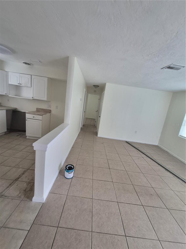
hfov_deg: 89.9
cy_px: 124
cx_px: 93
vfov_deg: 106.2
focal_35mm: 13
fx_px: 93
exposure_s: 1/60
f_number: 2.2
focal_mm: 1.74
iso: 200
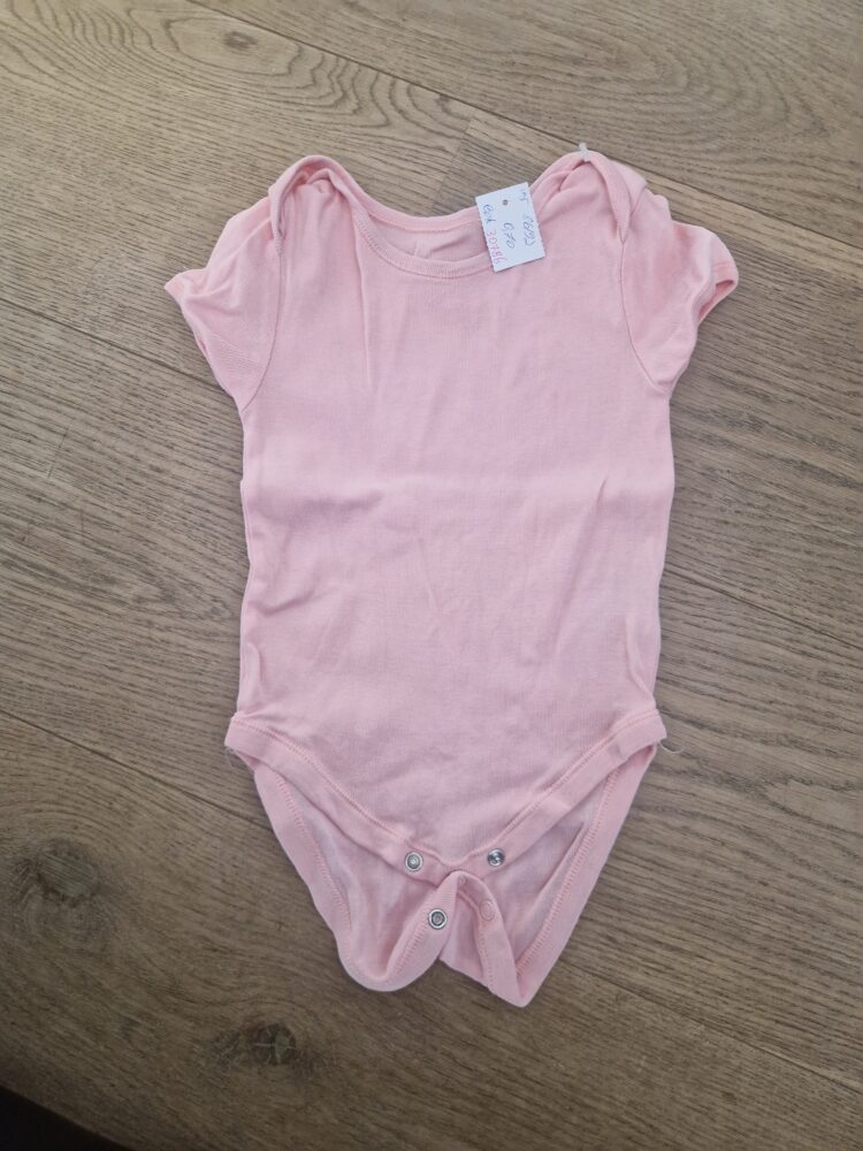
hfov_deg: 58.9
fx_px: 765
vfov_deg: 73.9
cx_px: 432
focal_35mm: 23
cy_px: 576
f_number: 1.8
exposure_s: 1/100
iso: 50
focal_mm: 5.4
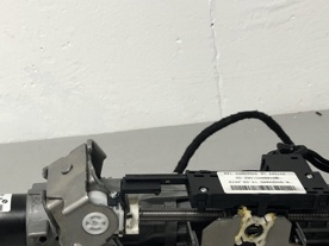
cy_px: 163
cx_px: 135
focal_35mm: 65
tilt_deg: -31.0
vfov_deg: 22.5
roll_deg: +13.2
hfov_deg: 29.8
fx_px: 618
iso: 32
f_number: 1.8
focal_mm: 4
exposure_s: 1/33
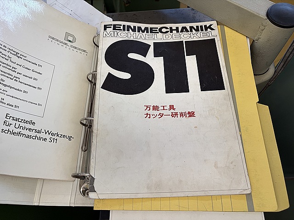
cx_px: 147
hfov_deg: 67.3
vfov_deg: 53.1
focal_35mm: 26
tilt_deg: -64.2
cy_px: 110
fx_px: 221
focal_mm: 5.96
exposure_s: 1/99
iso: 125
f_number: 1.6
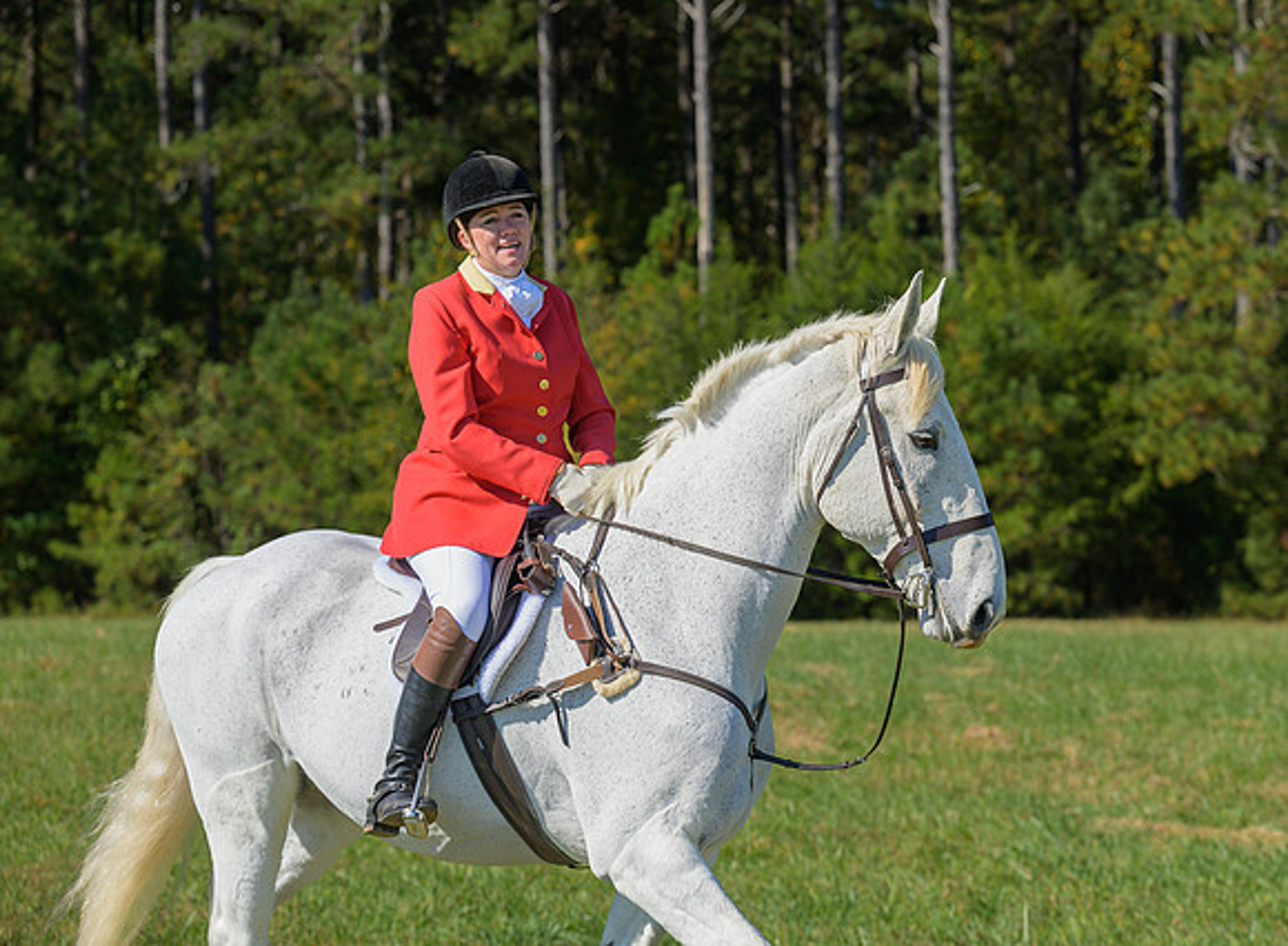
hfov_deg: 18.8
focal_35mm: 105
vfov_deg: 13.9
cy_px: 437
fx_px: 3883
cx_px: 852
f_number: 4
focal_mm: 81
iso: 200
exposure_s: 1/800
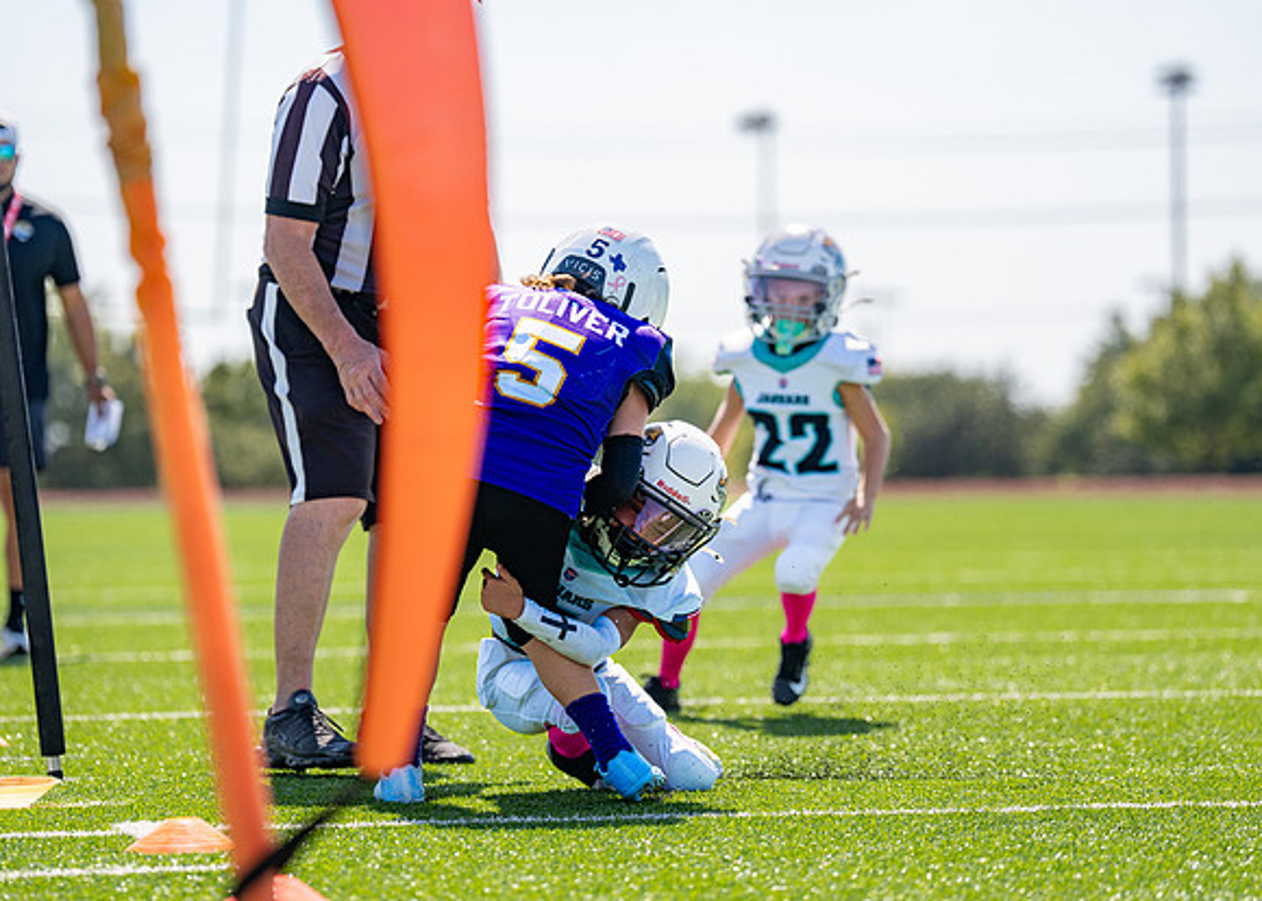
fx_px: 5935
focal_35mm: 166
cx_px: 587
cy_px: 451
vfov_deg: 8.7
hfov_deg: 12.1
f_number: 2.8
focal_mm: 138
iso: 100
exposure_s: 1/1600
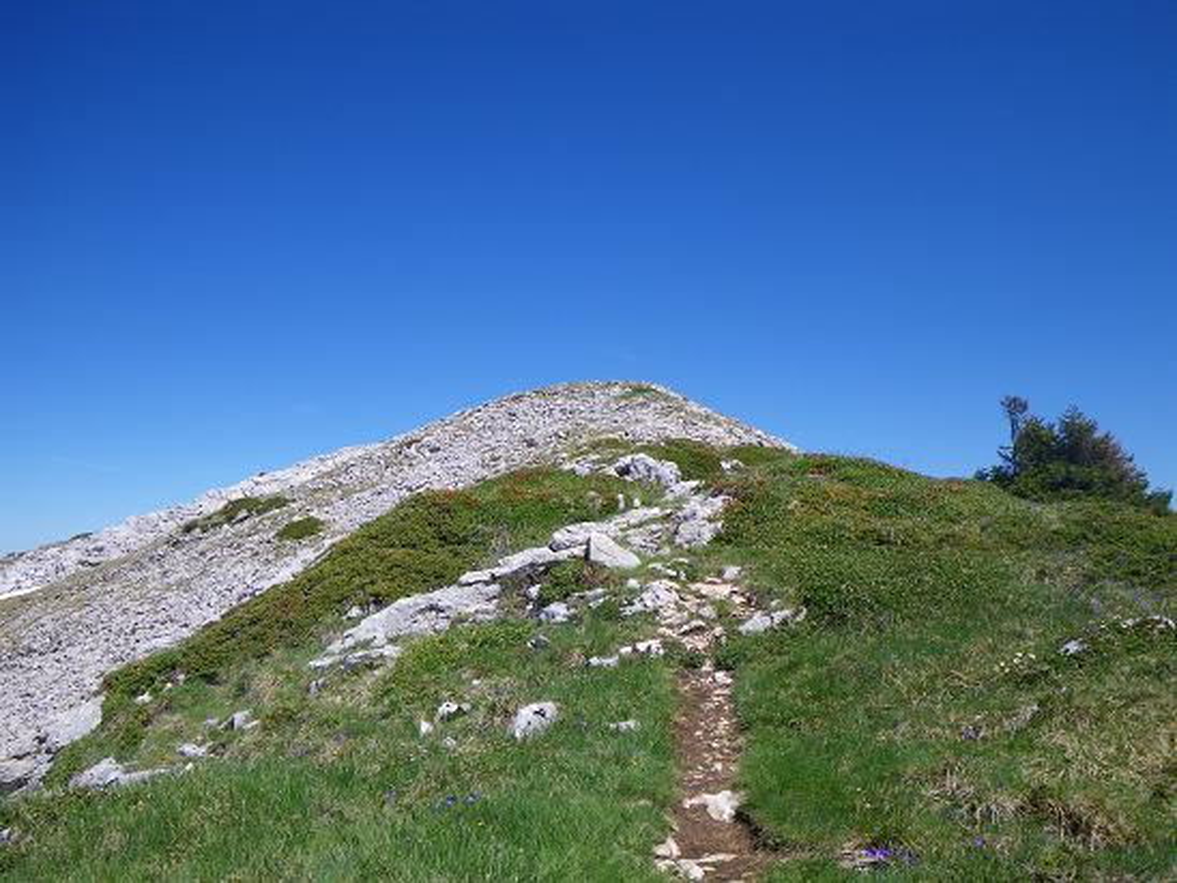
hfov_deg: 63.4
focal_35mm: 28
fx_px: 952
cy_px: 442
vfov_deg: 49.7
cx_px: 588
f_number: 4.2
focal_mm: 5
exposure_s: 1/320
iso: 50
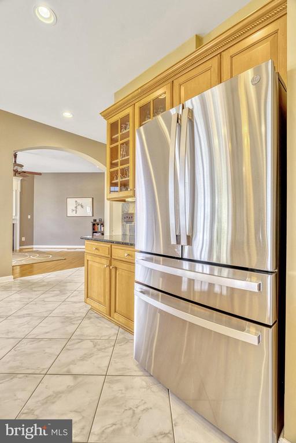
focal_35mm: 16
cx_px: 148
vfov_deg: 96.7
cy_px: 222
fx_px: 197
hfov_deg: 73.7
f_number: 7.1
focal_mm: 16
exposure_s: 1/40
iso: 1250
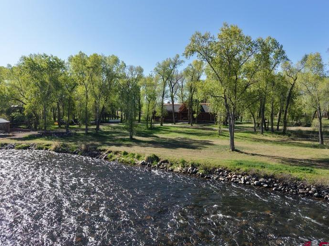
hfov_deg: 63.5
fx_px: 266
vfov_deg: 49.6
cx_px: 168
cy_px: 109
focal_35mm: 28
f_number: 1.8
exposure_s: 1/3200
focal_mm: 8.67
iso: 220
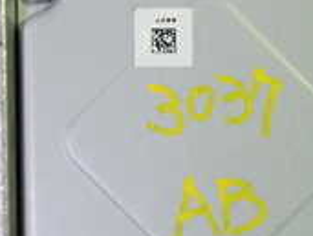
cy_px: 145
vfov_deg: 14.1
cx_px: 293
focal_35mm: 105
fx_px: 951
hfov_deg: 18.3
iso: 320
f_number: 2.3
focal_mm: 5.4
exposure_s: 1/30
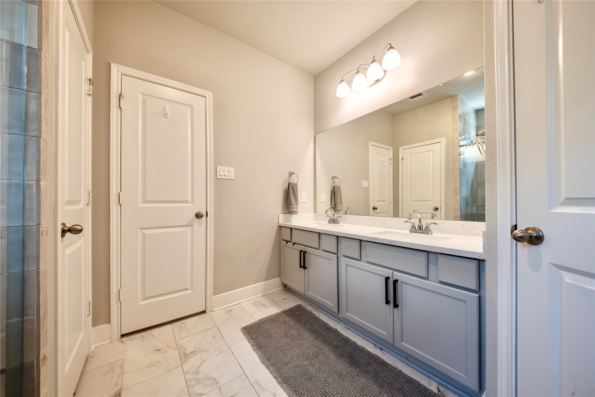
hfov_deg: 112.6
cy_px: 198
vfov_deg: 90.0
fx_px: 198
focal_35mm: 12
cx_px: 298
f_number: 5.6
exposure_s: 1/280
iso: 160
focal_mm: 8
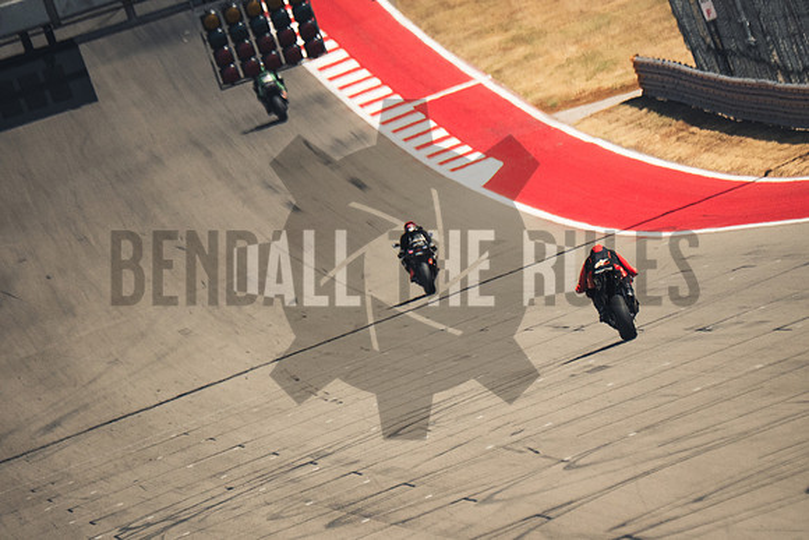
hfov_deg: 2.8
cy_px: 322
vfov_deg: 1.9
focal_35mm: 737
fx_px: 16571
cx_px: 497
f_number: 5.6
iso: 1250
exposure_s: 1/3200
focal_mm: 400
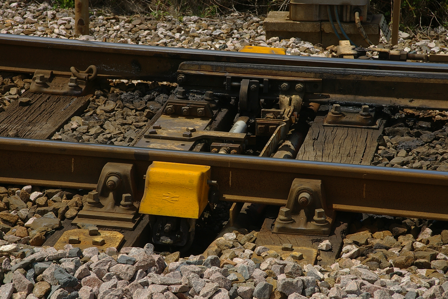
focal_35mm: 132
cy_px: 150
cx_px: 224
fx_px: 1643
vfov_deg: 10.4
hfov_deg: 15.5
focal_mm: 88
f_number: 9.5
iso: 200
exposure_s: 1/350
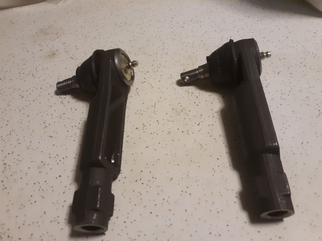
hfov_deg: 63.4
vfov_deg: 49.7
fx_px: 260
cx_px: 161
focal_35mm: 28
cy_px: 120
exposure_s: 1/40
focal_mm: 3.7
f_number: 1.7
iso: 160
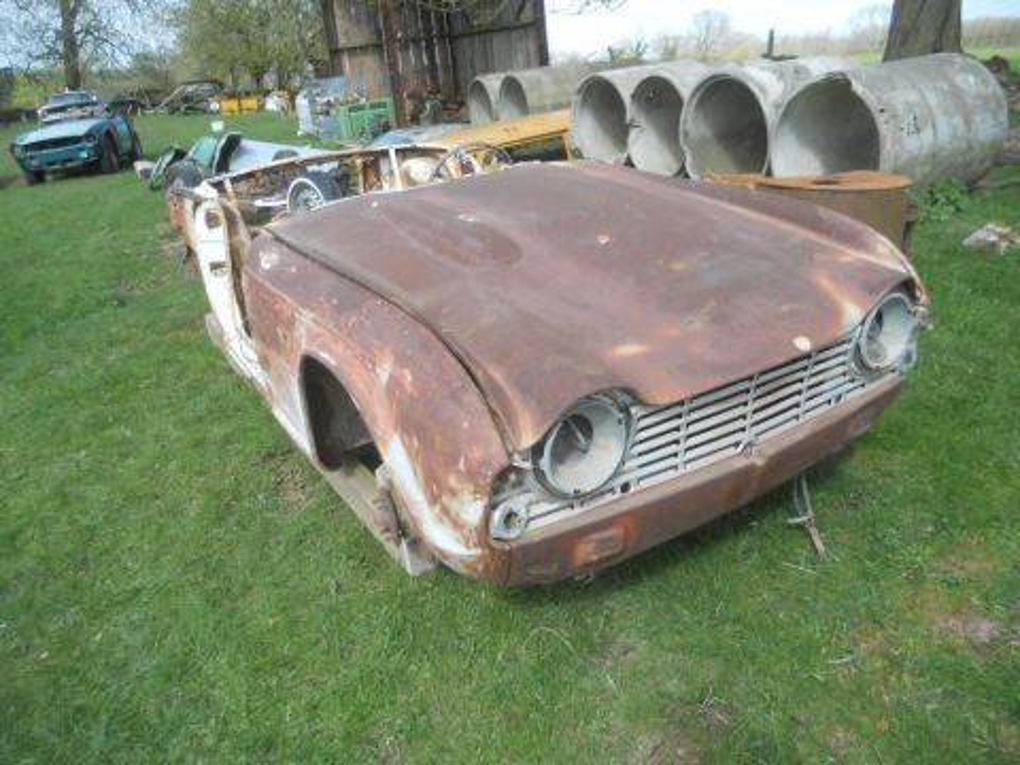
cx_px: 510
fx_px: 796
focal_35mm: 27
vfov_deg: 51.4
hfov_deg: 65.3
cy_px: 382
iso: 80
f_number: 3.2
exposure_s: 1/320
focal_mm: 4.9
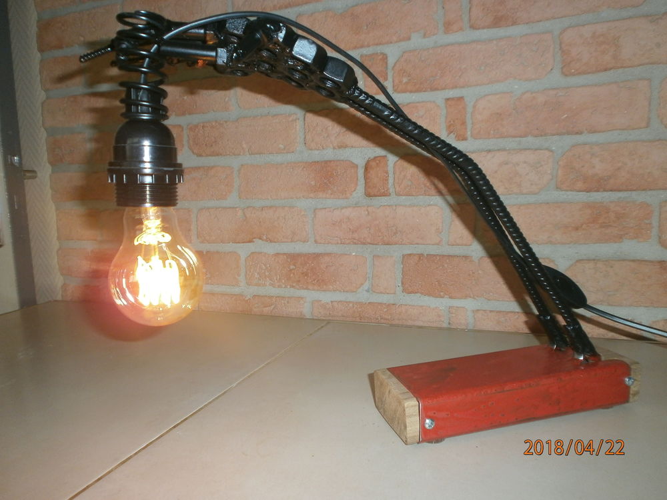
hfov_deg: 65.3
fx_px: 520
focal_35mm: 27
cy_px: 250
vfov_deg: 51.4
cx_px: 334
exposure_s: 1/30
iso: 125
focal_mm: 4.8
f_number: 2.9
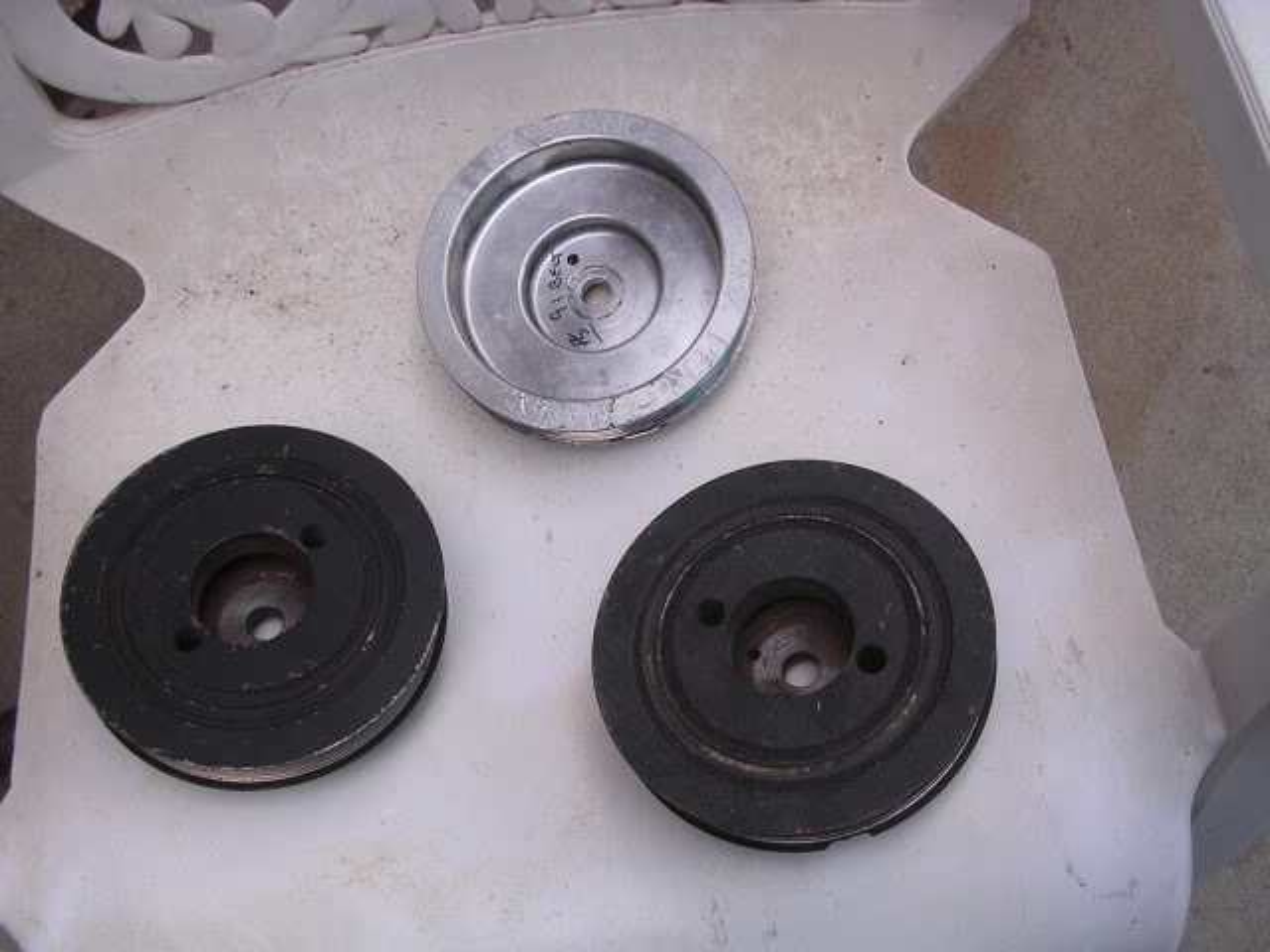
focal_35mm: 38
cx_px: 635
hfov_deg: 49.0
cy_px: 476
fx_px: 1394
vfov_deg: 37.7
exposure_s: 1/160
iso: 100
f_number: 2.8
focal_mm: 5.8
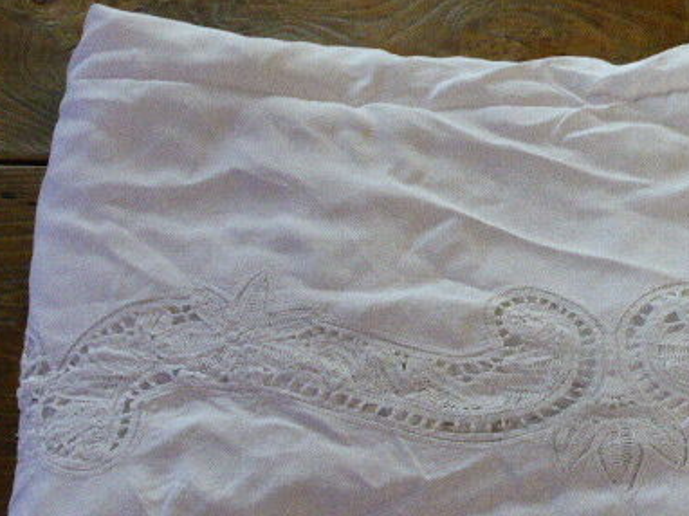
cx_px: 552
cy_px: 429
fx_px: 1034
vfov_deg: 27.3
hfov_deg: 35.6
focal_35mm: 52
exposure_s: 1/40
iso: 800
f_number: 3.6
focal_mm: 5.4
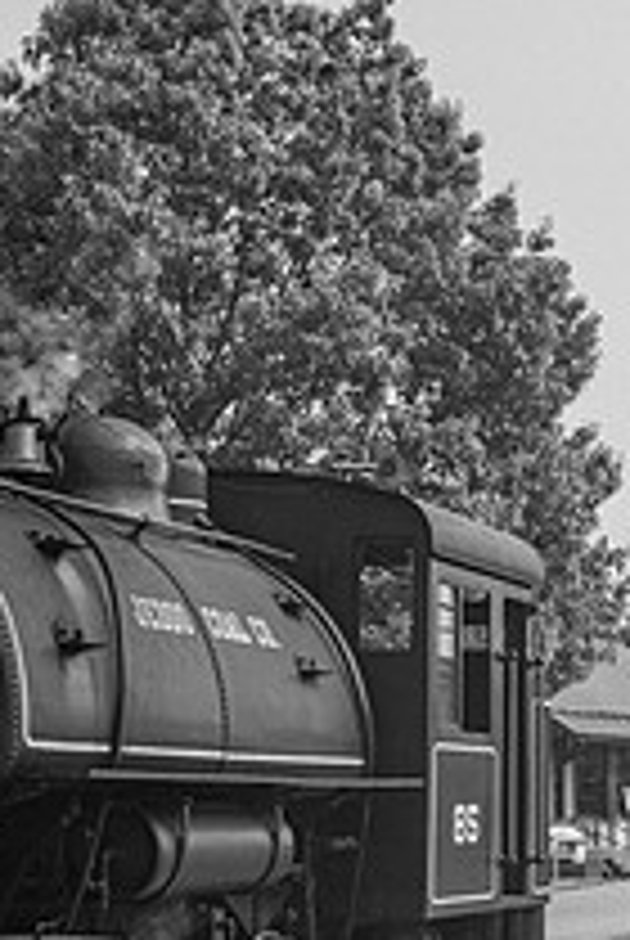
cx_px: 344
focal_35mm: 94
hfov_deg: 14.6
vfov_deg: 21.5
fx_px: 2459
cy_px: 695
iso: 64
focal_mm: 31.5
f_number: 10
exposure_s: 1/125
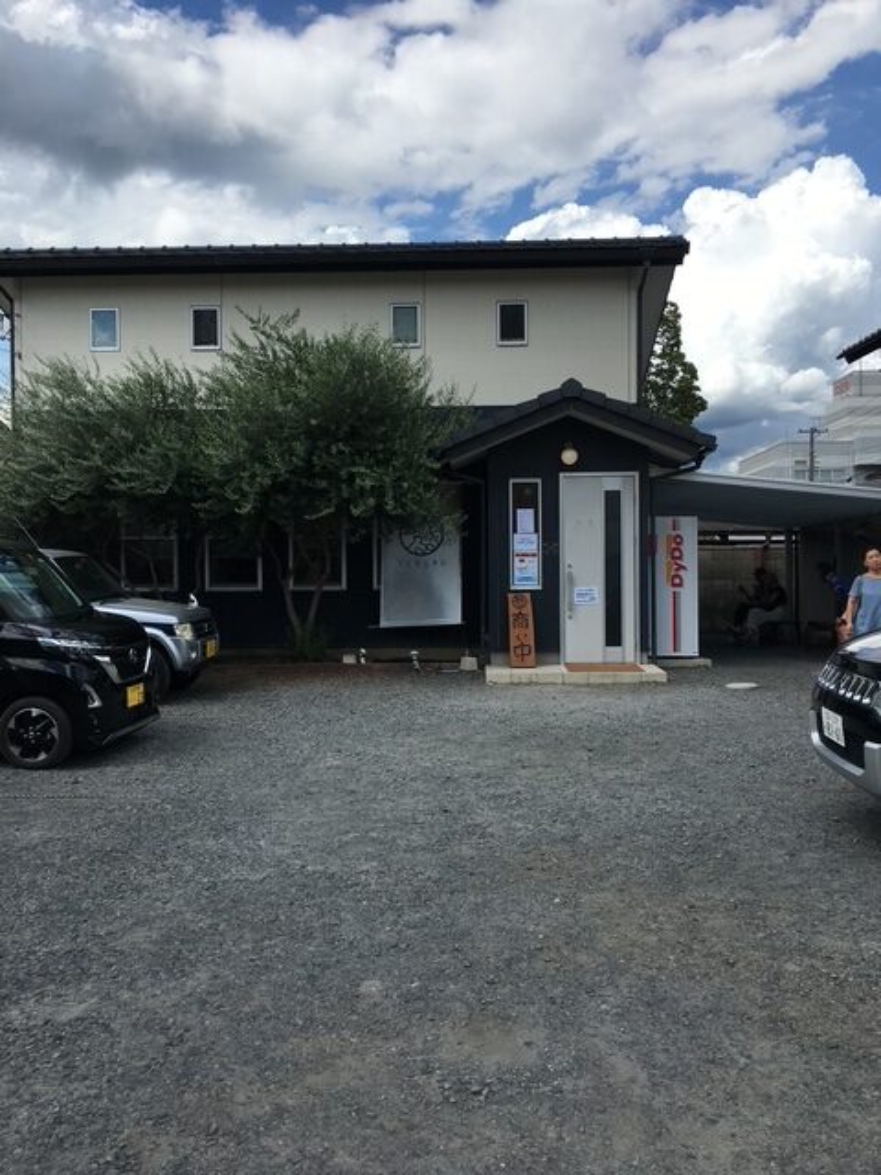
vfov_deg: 61.7
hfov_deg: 48.2
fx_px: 984
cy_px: 588
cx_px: 440
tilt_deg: -1.0
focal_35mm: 29
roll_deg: -1.2
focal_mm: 4.15
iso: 25
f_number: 2.2
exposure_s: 1/1709
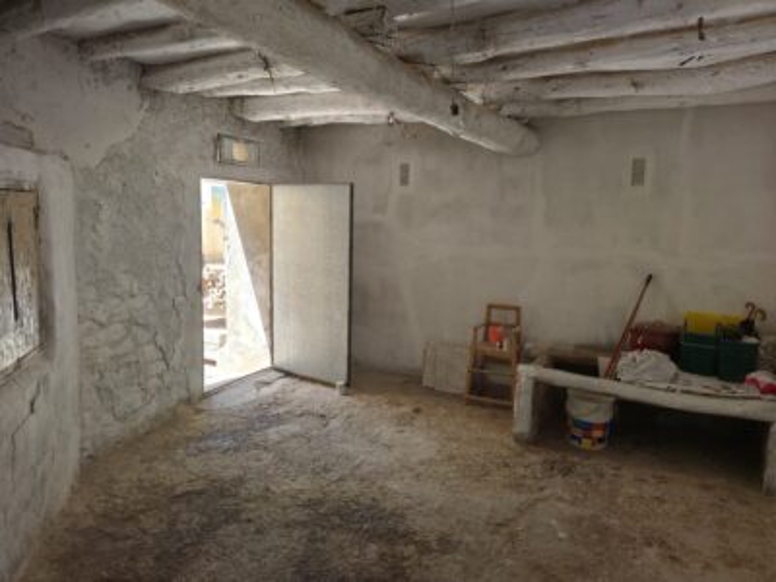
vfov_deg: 58.9
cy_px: 291
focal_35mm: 23
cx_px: 388
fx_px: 516
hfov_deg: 73.9
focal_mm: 6.19
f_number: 1.65
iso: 320
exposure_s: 1/100
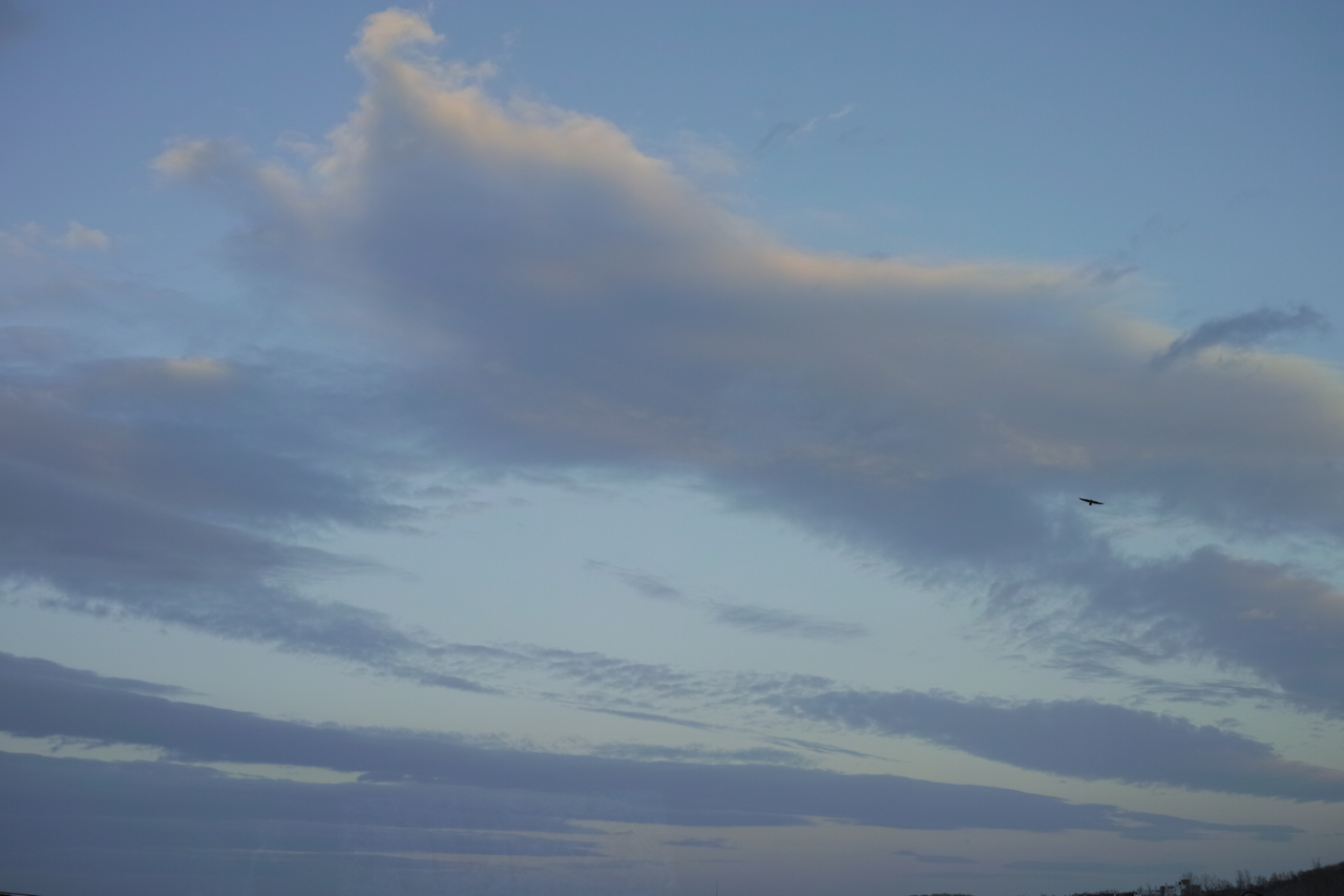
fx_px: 1680
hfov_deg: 43.6
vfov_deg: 29.9
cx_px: 672
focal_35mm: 45
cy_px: 448
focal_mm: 30
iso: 200
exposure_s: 1/125
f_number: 6.3
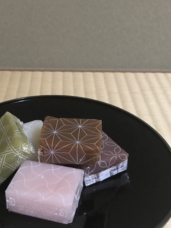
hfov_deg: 28.8
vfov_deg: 38.2
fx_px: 329
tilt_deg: -31.3
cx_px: 51
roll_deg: -1.0
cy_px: 123
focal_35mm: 50
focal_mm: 3.99
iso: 100
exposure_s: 1/5
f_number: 1.8
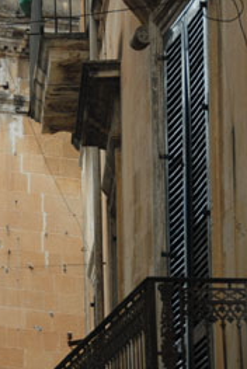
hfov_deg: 5.2
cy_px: 245
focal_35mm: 265
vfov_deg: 7.8
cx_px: -3
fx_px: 2722
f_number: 5
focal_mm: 75
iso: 200
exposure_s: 1/320
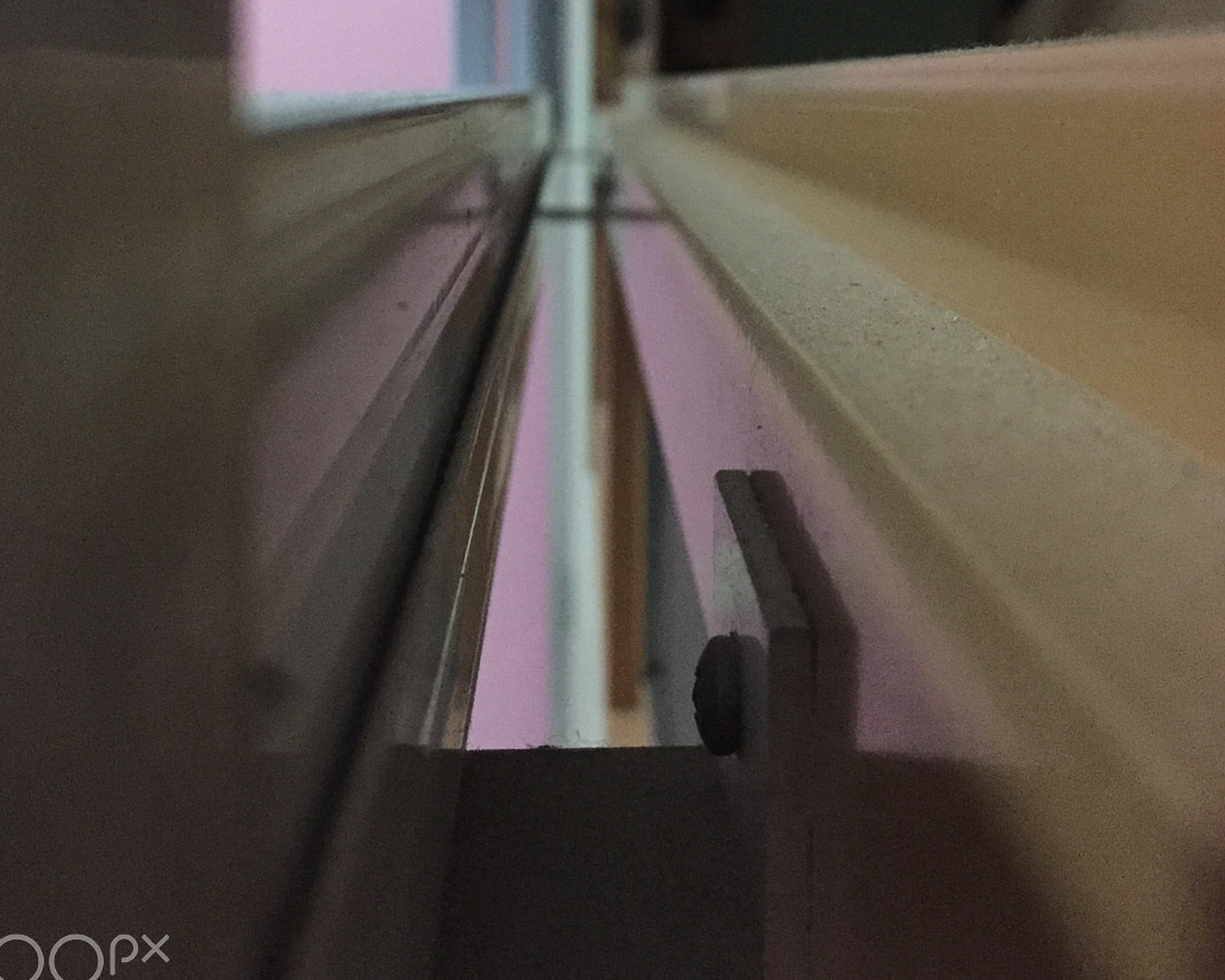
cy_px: 166
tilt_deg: -3.0
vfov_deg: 33.0
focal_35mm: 44
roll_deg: -0.7
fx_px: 1595
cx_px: 588
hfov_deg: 42.0
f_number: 2.2
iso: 400
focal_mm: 4.15
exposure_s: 1/17
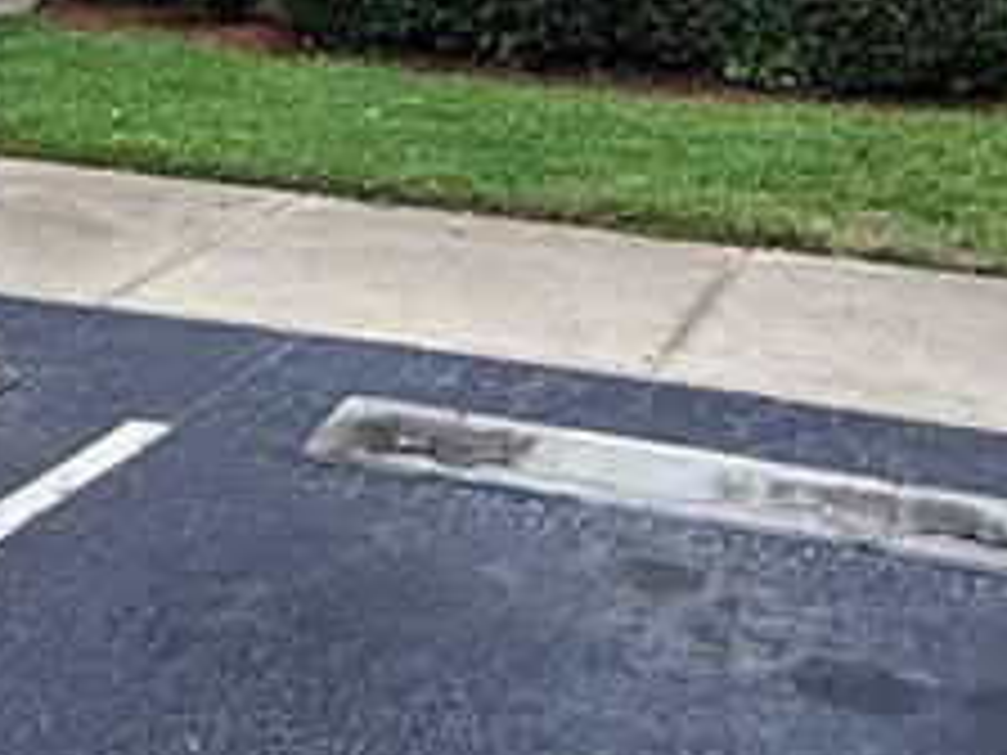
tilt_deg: +11.3
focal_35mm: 64
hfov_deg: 30.2
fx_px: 1862
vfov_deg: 18.3
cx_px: 616
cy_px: -580
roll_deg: -1.6
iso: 40
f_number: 2.2
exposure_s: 1/679
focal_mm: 2.22
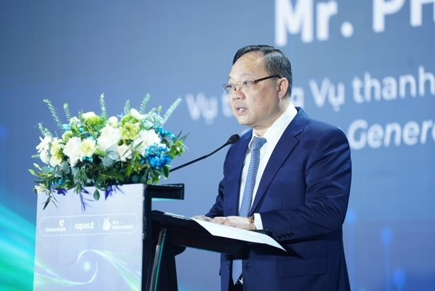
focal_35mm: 158
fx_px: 1911
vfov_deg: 8.7
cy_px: 146
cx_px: 218
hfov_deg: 13.0
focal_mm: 158
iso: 160
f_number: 2.8
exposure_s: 1/100
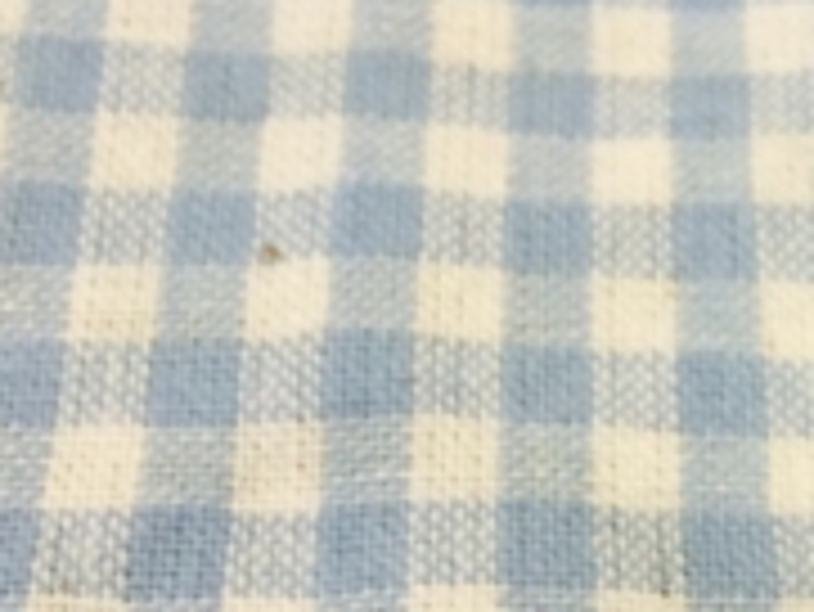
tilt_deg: -46.7
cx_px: 1543
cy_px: 724
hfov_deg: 13.5
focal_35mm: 128
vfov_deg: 11.4
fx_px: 3012
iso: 40
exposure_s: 1/50
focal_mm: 4.15
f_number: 2.2
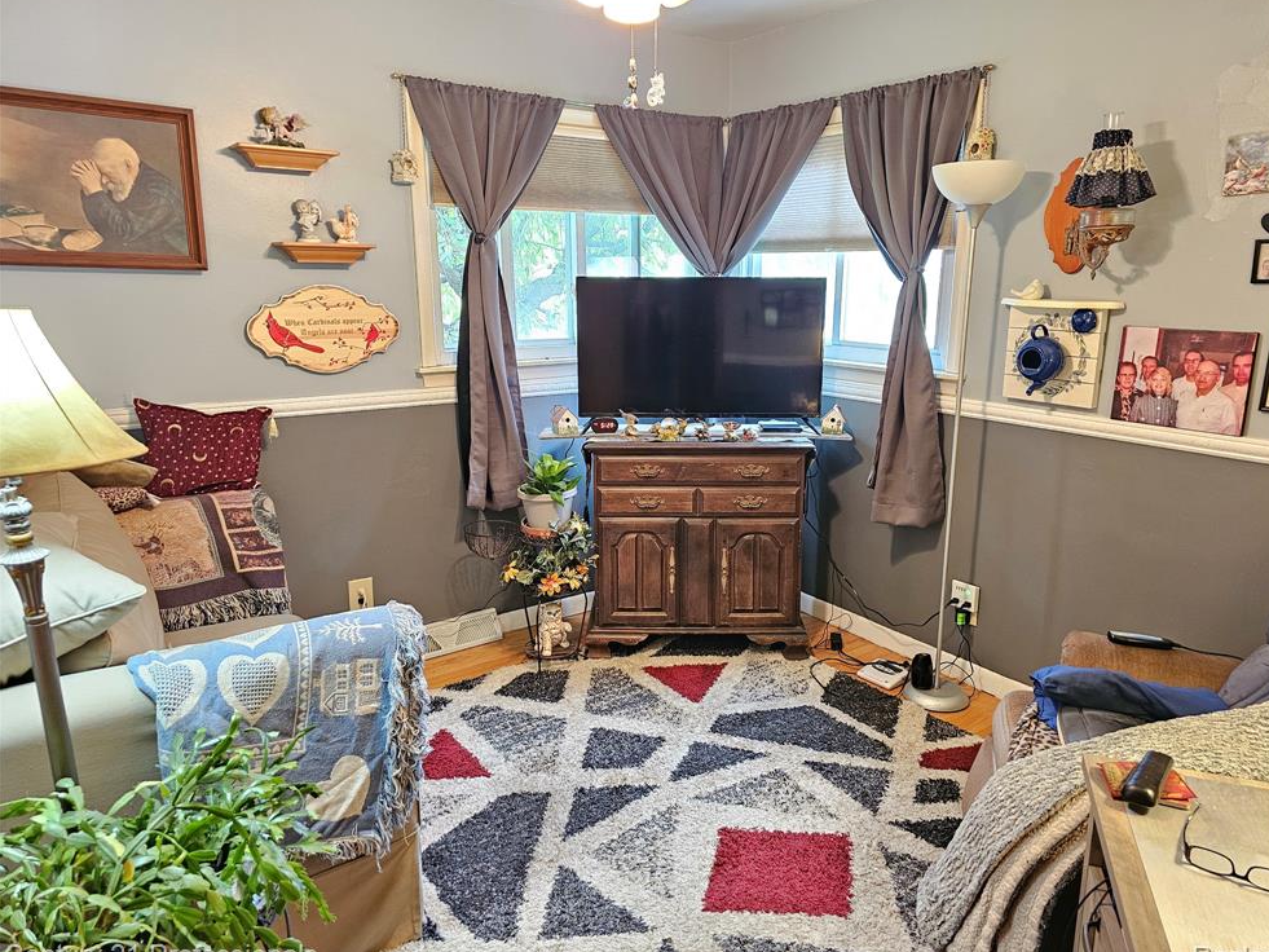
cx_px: 661
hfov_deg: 71.6
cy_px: 480
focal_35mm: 24
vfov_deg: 56.8
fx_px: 880
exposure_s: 1/24
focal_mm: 6.3
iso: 640
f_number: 1.7
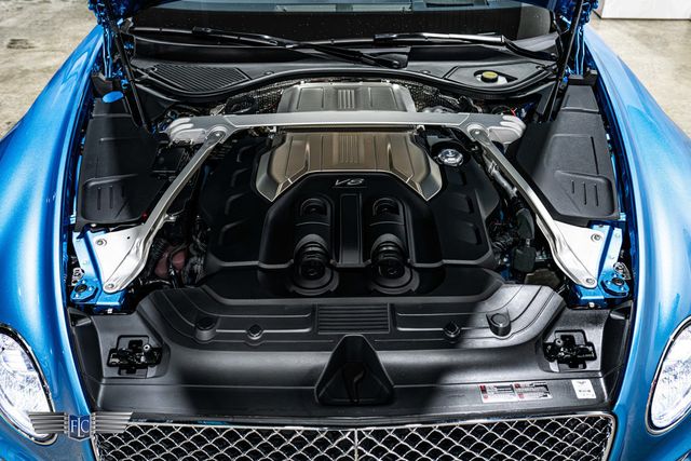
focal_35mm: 33
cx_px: 346
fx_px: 629
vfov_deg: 40.1
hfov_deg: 57.6
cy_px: 191
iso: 1600
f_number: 4.5
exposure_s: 1/50
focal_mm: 28
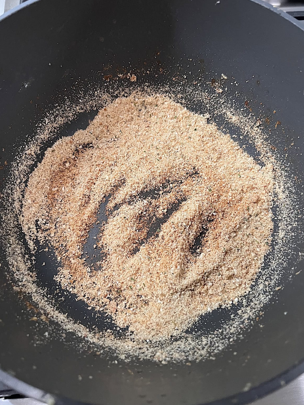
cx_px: 153
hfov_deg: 51.4
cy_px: 201
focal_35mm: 27
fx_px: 316
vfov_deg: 65.3
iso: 320
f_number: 1.5
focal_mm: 5.7
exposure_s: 1/60
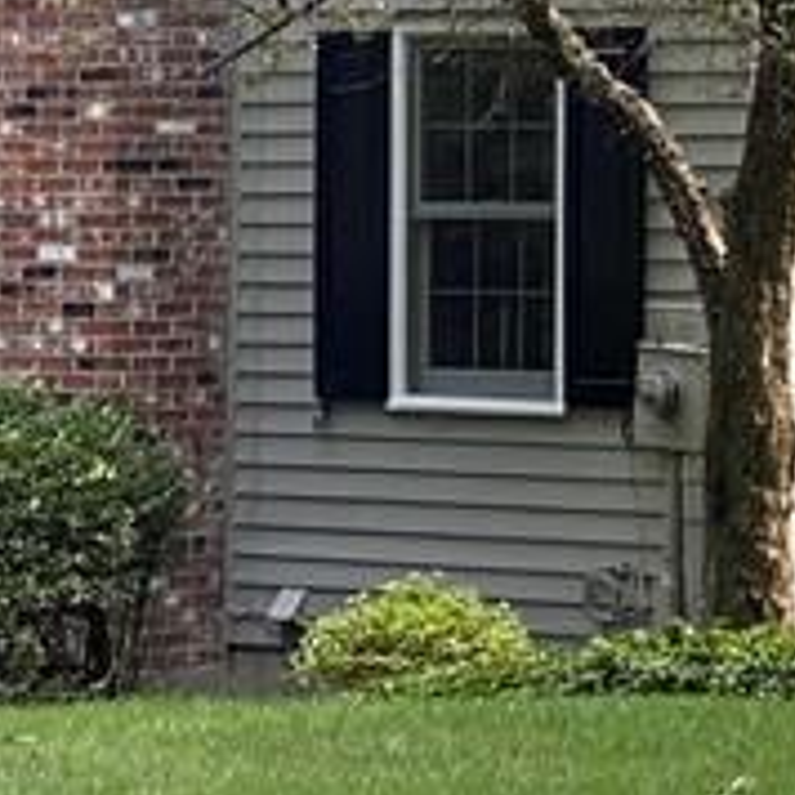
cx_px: 992
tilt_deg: +4.6
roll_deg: -0.7
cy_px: -402
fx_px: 6860
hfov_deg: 6.6
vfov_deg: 6.5
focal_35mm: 264
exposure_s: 1/156
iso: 20
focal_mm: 6
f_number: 2
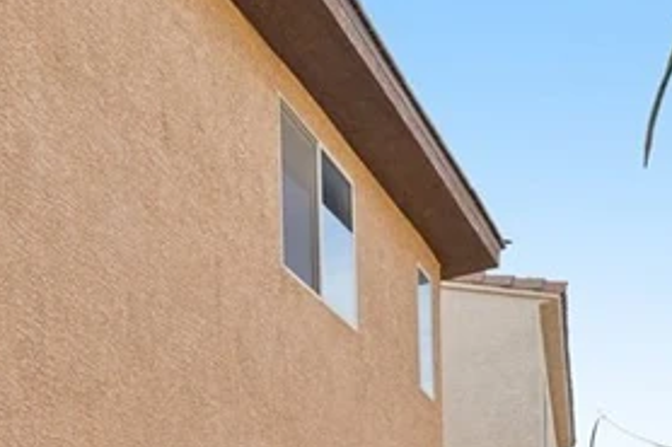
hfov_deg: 26.5
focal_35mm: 59
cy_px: 703
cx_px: -283
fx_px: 1101
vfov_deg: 19.5
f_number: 8
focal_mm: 16
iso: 100
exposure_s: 1/80
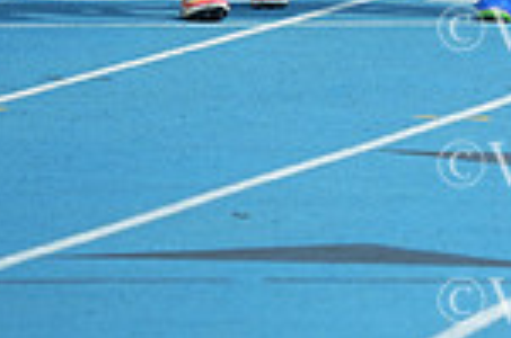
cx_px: 927
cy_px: -313
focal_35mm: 963
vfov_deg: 1.4
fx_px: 13640
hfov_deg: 2.1
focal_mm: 250
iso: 500
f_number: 5.6
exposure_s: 1/4000
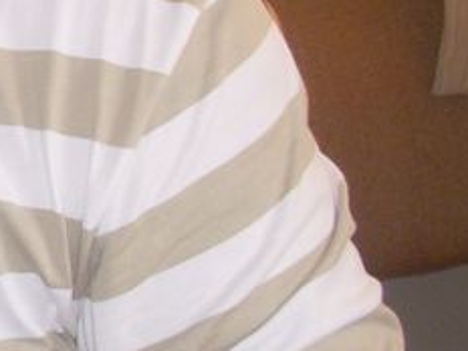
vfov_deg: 9.0
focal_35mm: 164
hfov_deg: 11.1
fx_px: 2217
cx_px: -420
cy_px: -22
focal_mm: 6.3
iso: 100
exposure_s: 1/30
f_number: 3.3
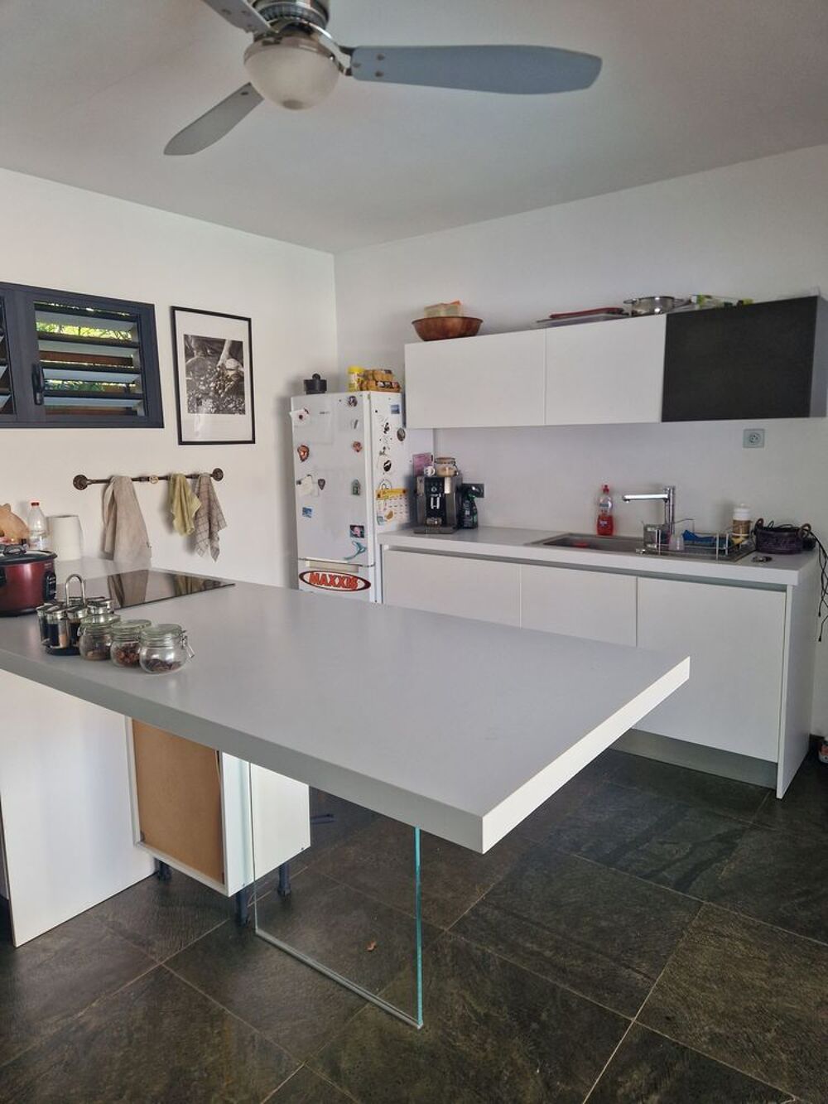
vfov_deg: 73.9
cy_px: 552
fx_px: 733
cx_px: 414
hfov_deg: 58.9
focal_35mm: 23
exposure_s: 1/180
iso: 125
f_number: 1.8
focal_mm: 5.4
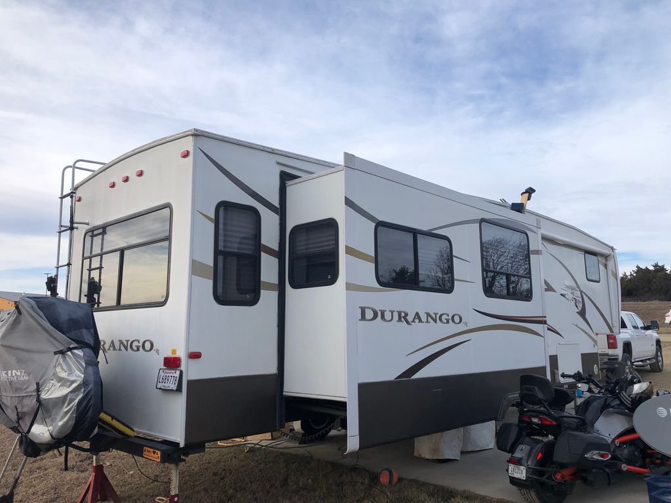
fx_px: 543
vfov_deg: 49.7
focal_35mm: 28
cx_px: 336
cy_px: 252
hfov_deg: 63.4
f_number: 1.8
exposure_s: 1/1473
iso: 20
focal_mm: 3.99
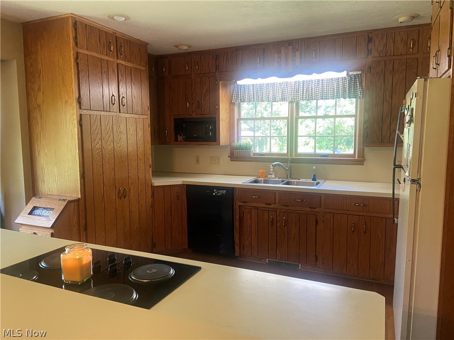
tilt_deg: -6.9
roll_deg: +1.2
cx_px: 227
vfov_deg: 53.1
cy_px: 170
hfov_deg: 67.3
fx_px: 341
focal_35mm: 26
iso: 200
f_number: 1.8
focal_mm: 4.25
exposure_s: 1/60
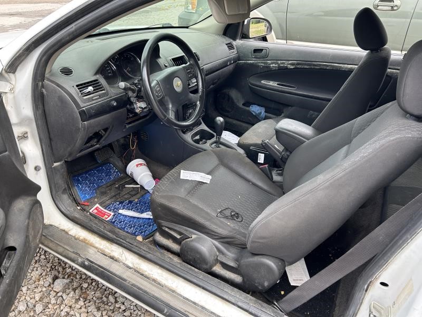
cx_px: 211
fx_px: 317
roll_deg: -1.6
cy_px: 158
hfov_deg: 67.3
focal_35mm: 26
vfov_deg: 53.1
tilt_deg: -29.9
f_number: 1.5
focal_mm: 5.7
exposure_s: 1/410
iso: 50
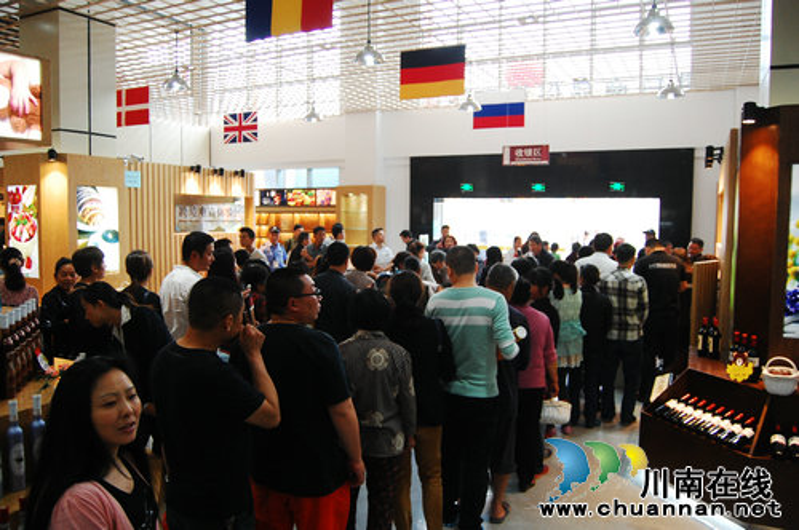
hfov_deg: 67.4
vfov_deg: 47.8
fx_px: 598
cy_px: 265
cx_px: 400
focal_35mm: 27
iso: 800
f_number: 3.5
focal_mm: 18
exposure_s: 1/50
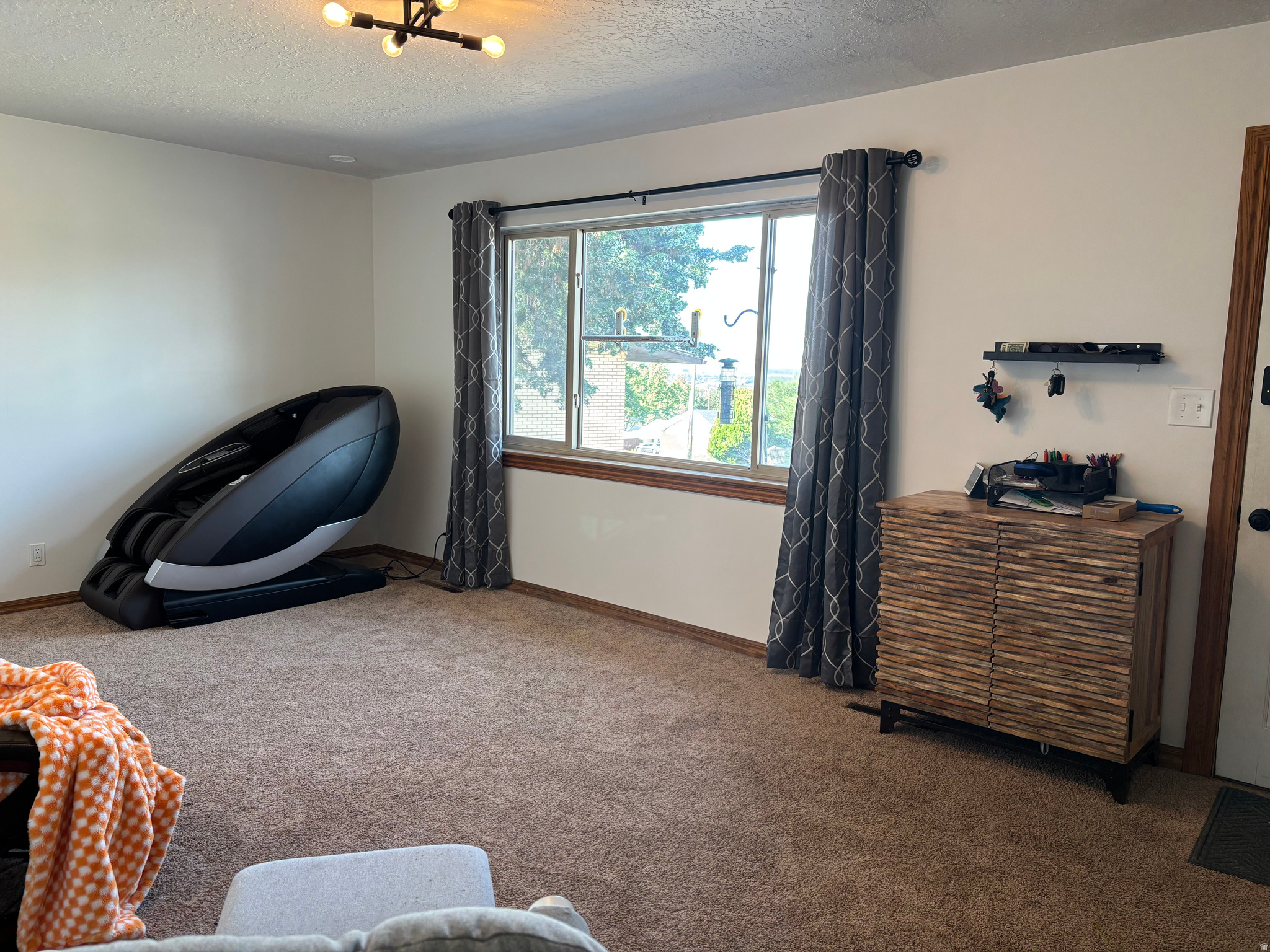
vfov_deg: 53.1
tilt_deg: -6.2
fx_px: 954
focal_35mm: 26
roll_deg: -1.0
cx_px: 635
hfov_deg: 67.3
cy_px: 476
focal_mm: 5.96
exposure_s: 1/120
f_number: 1.6
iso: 125
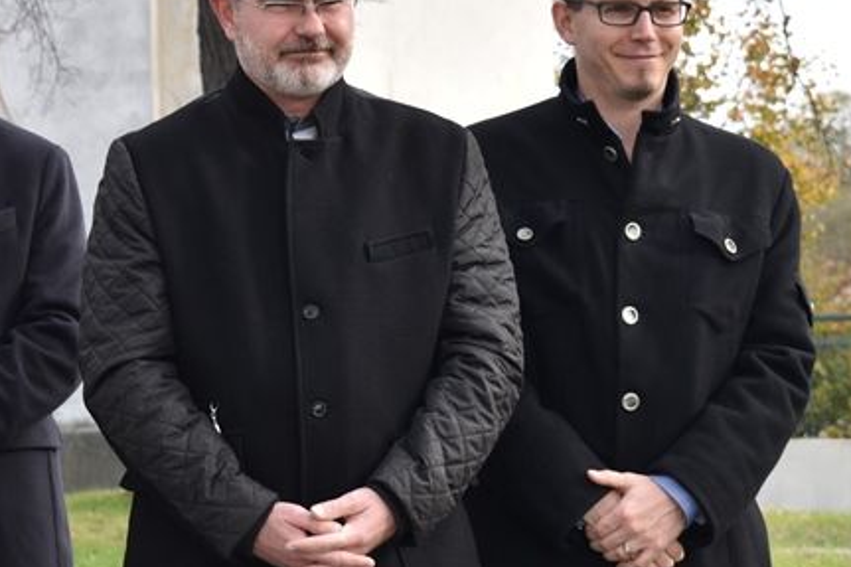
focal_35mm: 196
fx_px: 4636
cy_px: 179
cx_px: 16
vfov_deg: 7.0
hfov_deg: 10.4
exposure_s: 1/100
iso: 140
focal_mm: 55
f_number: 7.1
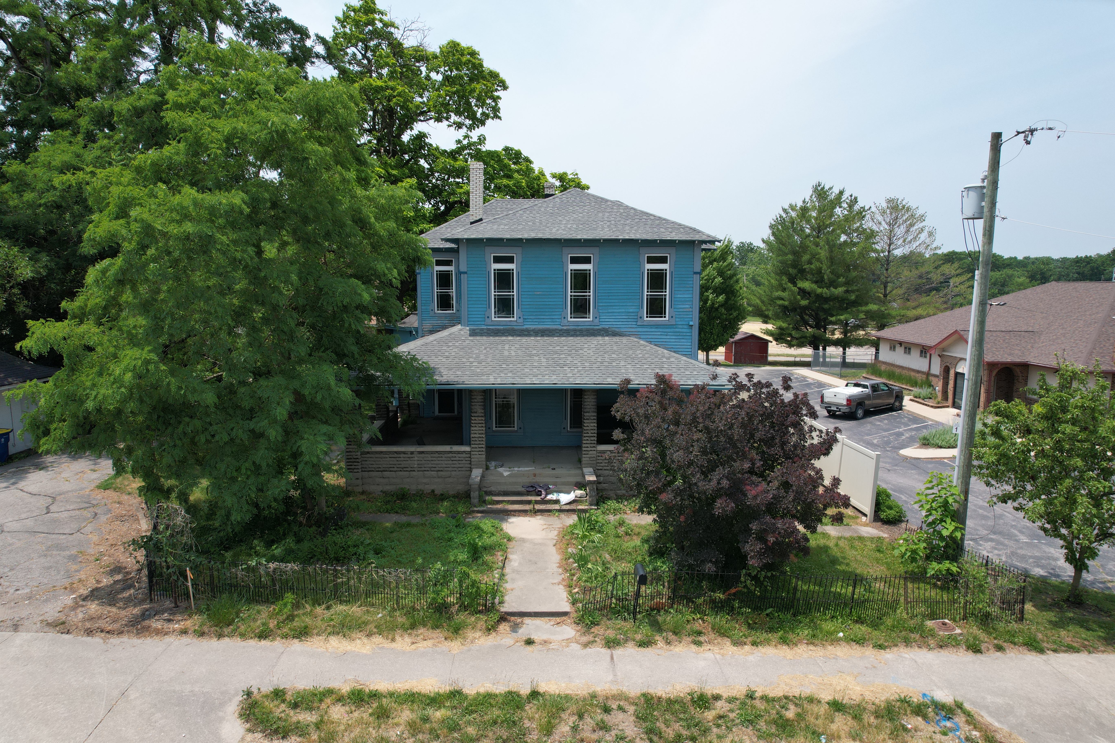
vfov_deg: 57.2
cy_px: 372
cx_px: 558
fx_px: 681
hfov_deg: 78.6
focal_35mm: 22
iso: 100
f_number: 2.8
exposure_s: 1/1600
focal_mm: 8.38
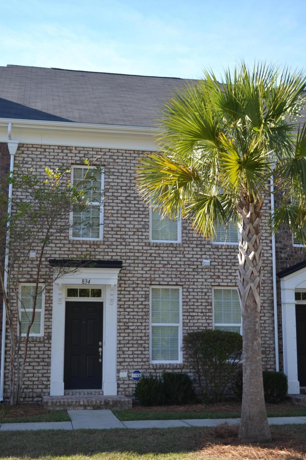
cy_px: 230
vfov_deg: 41.1
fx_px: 612
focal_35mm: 48
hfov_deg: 28.1
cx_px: 153
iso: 100
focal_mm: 32
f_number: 5.6
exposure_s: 1/125
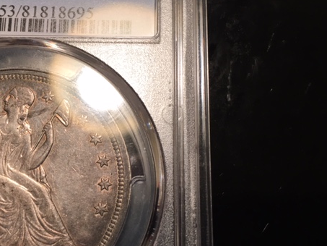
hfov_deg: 45.2
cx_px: 114
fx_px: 387
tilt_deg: -75.2
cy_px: 135
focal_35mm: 41
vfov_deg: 35.1
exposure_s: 1/30
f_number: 2.2
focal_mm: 4.15
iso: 32
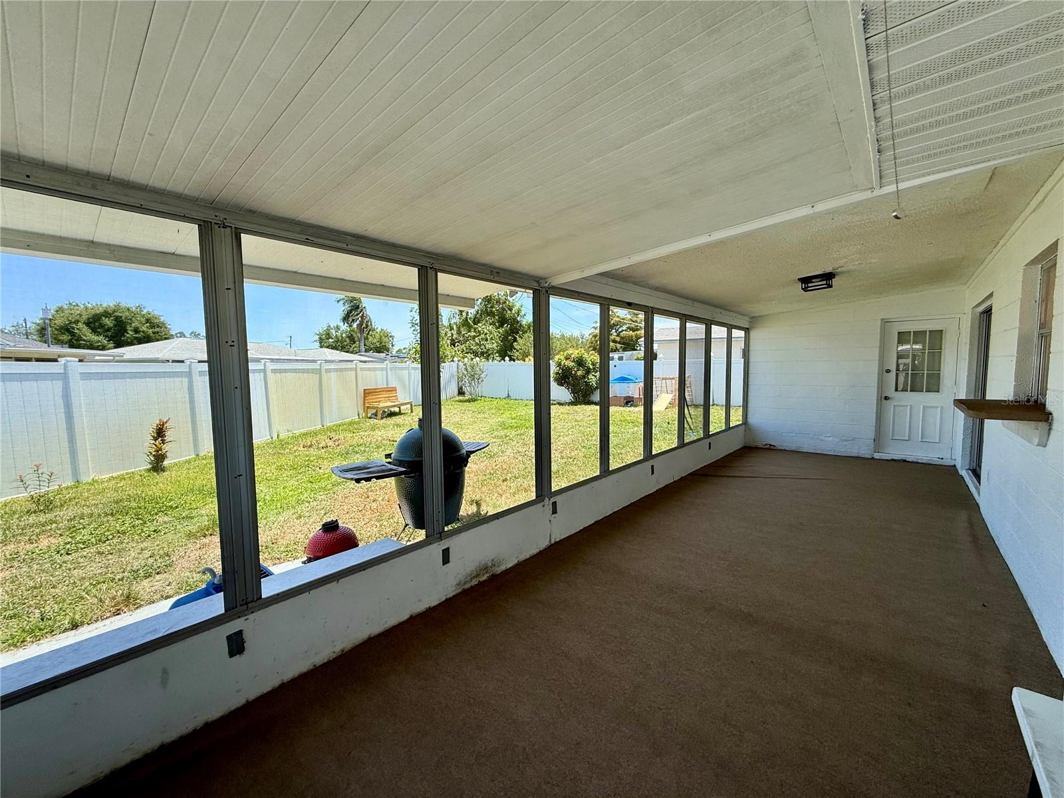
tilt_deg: -3.7
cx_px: 532
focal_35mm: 14
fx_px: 430
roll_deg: +0.3
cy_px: 399
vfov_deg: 85.7
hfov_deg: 102.1
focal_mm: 2.22
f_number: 2.2
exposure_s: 1/458
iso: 50
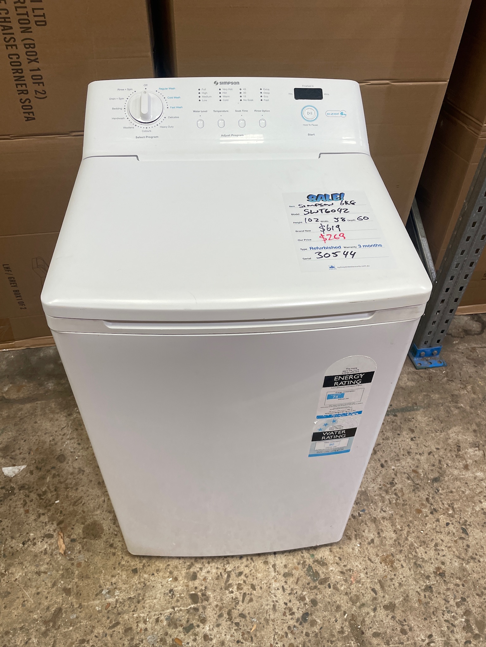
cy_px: 324
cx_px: 243
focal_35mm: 26
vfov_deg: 67.3
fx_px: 487
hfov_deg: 53.1
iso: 50
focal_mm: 4.2
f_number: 1.6
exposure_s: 1/100
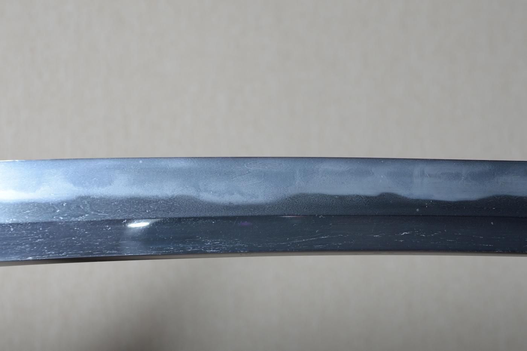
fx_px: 1865
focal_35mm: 128
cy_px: 176
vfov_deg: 10.7
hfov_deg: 16.1
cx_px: 264
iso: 400
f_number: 11
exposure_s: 1/1.6
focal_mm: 85
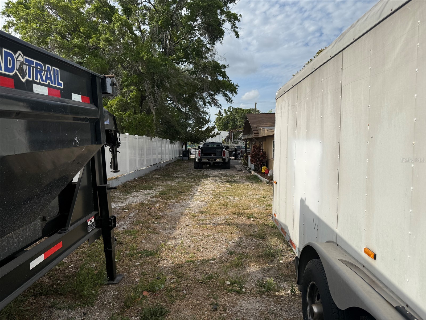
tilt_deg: -2.7
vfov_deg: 56.8
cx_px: 213
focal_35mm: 24
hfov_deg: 71.6
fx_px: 295
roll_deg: +0.6
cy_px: 160
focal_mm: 6.76
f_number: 1.78
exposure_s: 1/6711
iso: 80
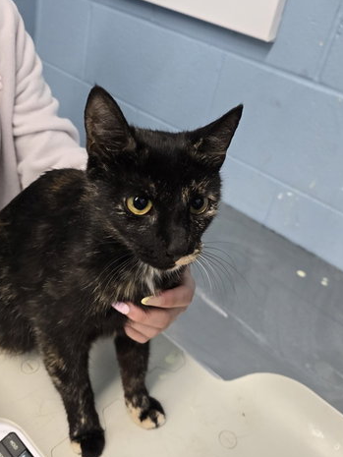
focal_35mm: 33
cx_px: 184
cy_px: 184
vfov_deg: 55.0
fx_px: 436
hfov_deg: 42.9
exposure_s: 1/120
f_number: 1.7
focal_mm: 6.3
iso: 400
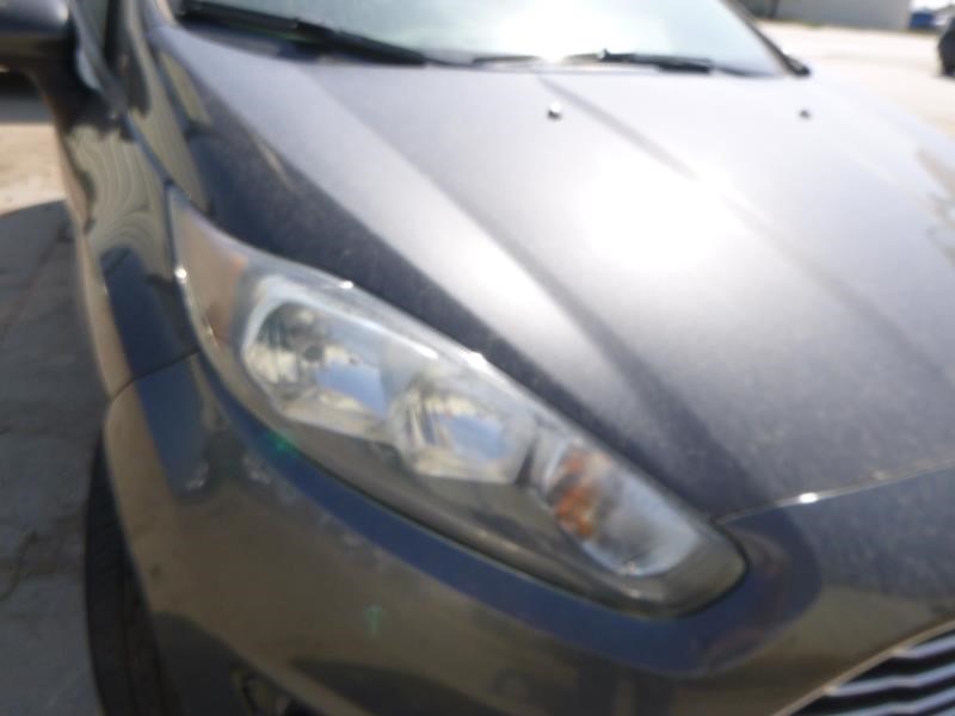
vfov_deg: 54.9
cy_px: 358
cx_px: 478
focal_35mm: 25
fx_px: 690
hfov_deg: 69.4
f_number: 3.9
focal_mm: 4.5
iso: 100
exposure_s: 1/400
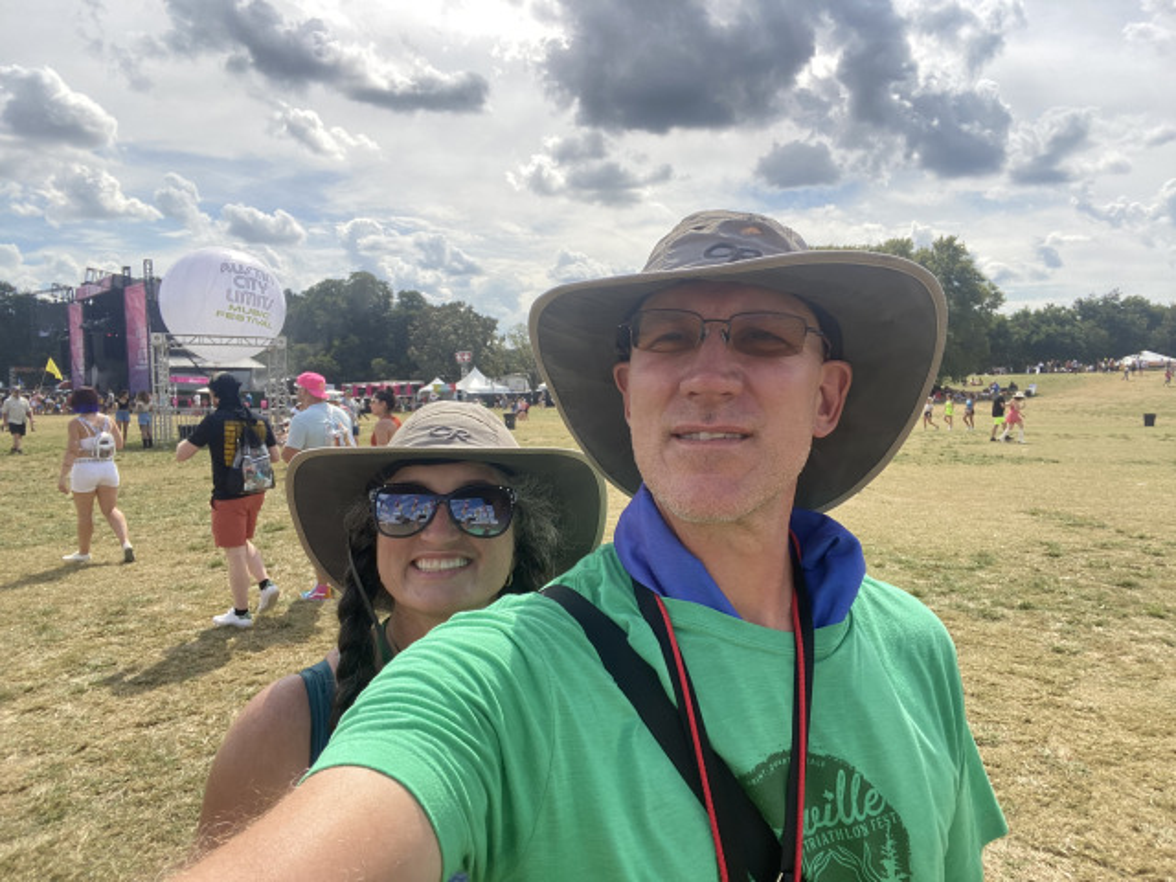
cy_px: 441
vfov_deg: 58.9
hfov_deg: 73.9
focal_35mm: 23
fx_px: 781
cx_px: 588
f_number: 2.2
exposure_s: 1/416
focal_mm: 2.71
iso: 25
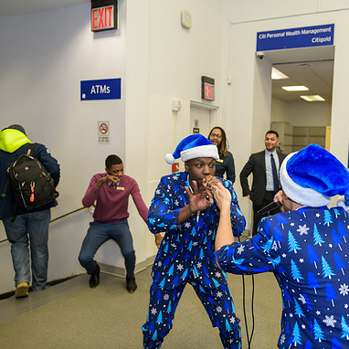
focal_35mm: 31
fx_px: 354
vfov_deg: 52.5
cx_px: 222
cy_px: 174
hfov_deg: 51.9
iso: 1000
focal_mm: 24
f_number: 3.2
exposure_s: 1/125
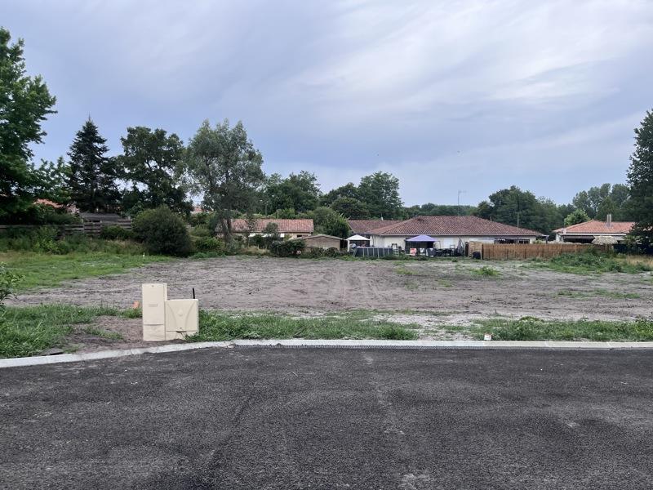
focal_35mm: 26
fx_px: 490
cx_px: 326
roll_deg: -0.2
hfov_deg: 67.3
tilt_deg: -2.1
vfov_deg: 53.1
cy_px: 245
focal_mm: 5.1
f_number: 1.6
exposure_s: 1/3215
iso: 50
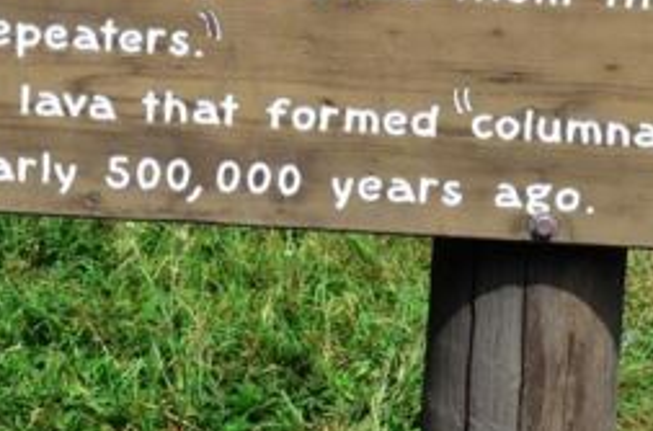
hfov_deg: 15.9
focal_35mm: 129
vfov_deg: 10.5
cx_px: 183
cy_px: 22
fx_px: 2333
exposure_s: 1/320
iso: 200
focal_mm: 34
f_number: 9
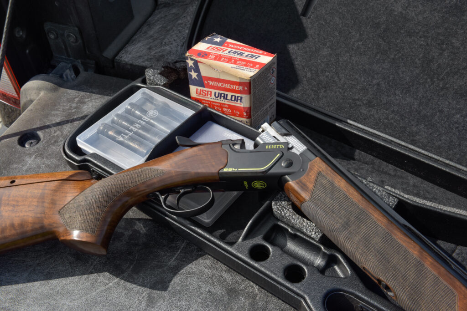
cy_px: 156
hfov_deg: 44.5
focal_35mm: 44
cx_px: 234
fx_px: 571
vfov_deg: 30.5
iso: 200
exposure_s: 1/80
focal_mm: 44
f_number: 20
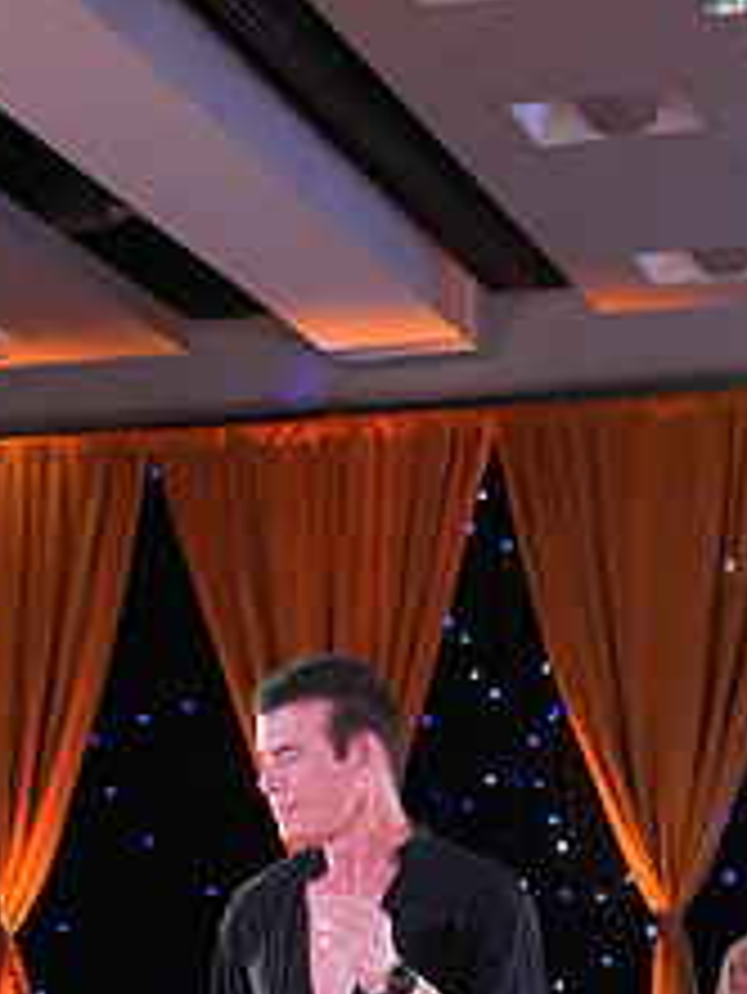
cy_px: 1156
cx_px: -56
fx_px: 3622
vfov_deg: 15.1
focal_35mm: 126
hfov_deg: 11.6
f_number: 4
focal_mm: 50
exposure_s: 1/400
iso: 1600
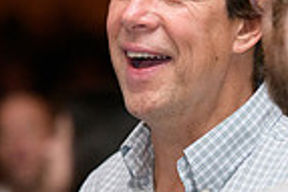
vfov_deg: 2.4
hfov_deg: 3.6
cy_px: 92
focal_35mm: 569
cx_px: 159
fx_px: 4547
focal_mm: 140
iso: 2000
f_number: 3.5
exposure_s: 1/250
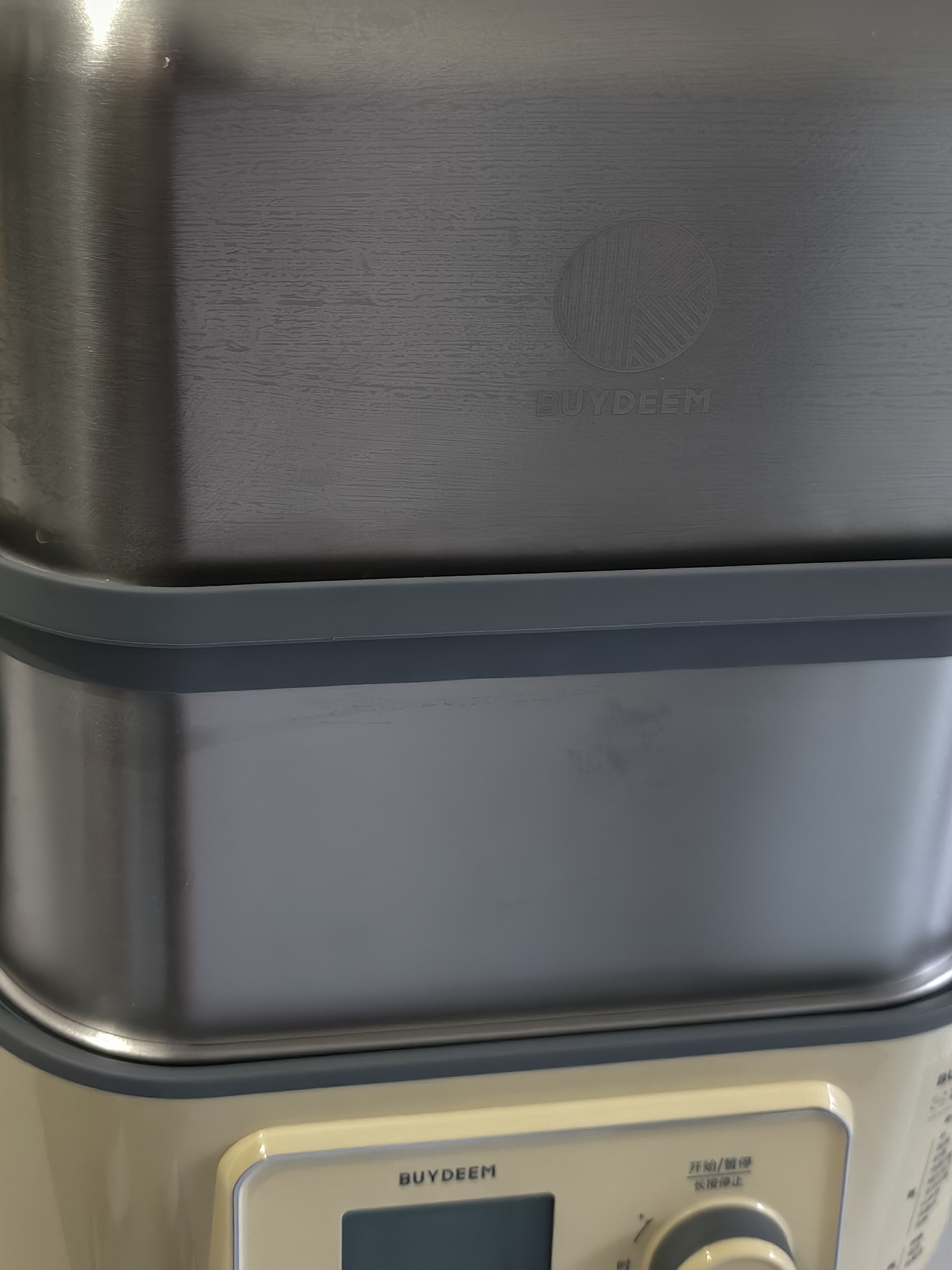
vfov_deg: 43.8
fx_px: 1540
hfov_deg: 34.3
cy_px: 369
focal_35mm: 42
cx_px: 437
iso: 1951
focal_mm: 5.6
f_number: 1.57
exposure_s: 1/100
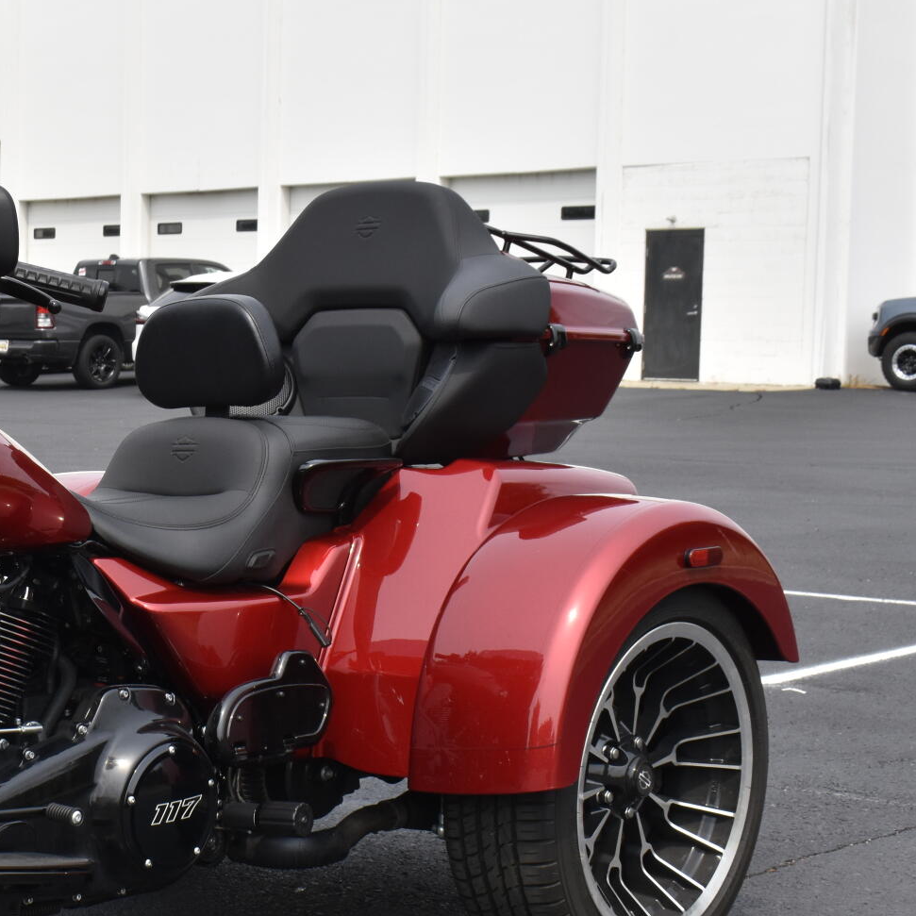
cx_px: 4
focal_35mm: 71
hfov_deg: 23.4
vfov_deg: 24.3
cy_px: 565
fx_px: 2122
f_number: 11
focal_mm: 27
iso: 400
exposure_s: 1/500
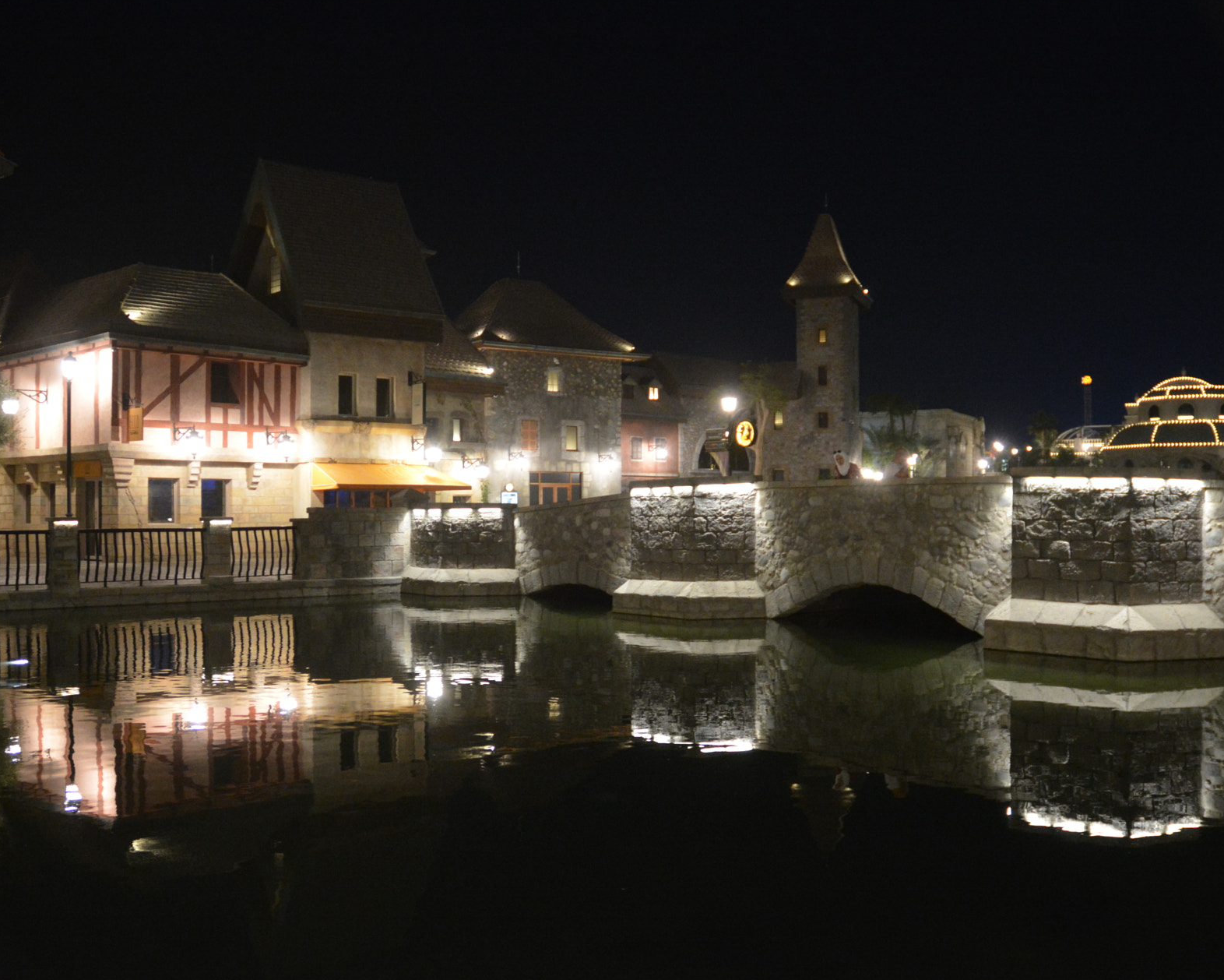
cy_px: 522
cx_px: 608
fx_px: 1196
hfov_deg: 54.2
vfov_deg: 44.5
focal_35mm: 33
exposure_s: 1/30
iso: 2500
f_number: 3.5
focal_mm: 18
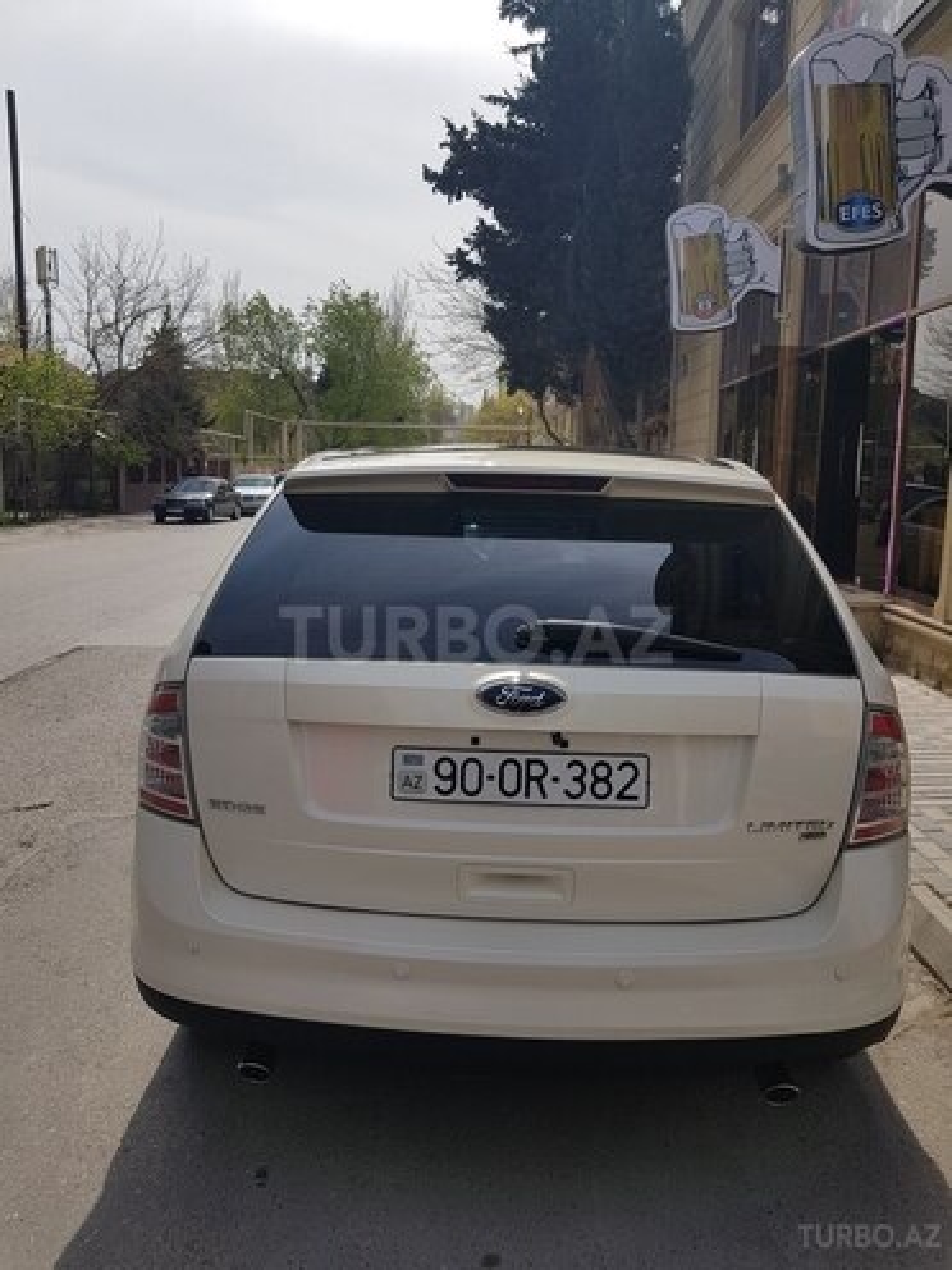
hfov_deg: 53.1
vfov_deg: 67.3
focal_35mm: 26
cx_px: 476
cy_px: 635
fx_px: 953
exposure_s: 1/3720
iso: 40
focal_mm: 4.2
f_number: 1.7
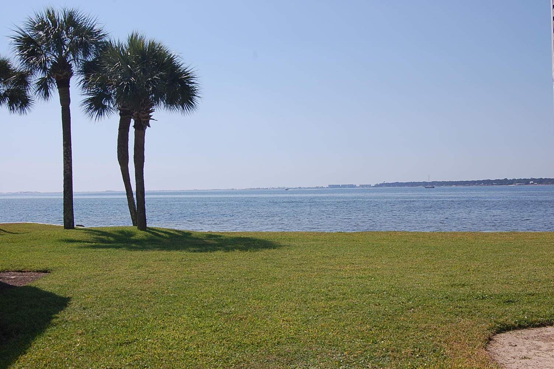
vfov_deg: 34.1
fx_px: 600
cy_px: 184
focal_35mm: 39
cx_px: 277
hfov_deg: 49.6
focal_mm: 26
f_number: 10
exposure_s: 1/400
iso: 200
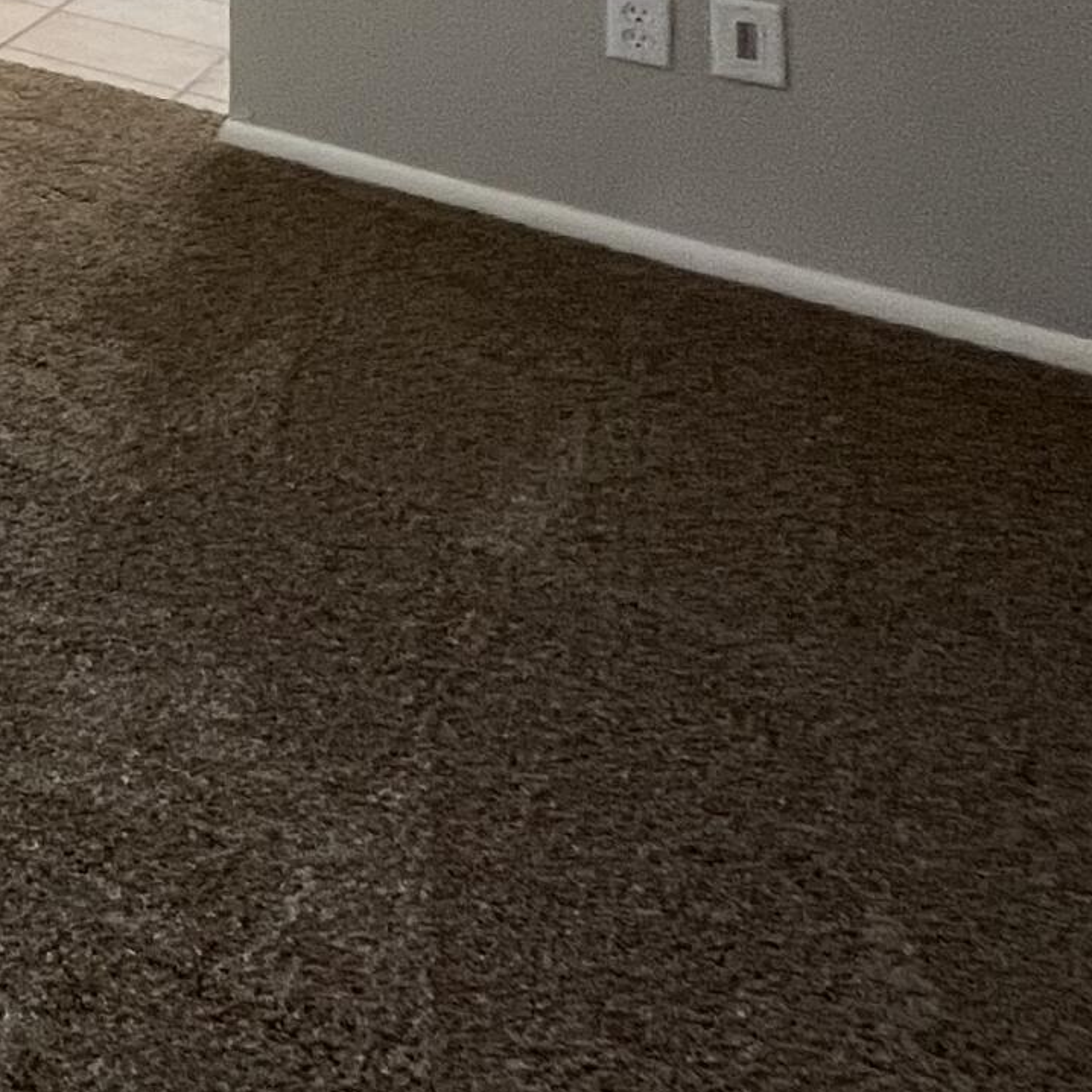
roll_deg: +0.4
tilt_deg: +0.5
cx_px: -1103
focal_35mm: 48
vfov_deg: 25.4
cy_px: -595
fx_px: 1713
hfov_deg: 19.3
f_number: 1.8
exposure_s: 1/60
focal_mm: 1.57
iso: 125
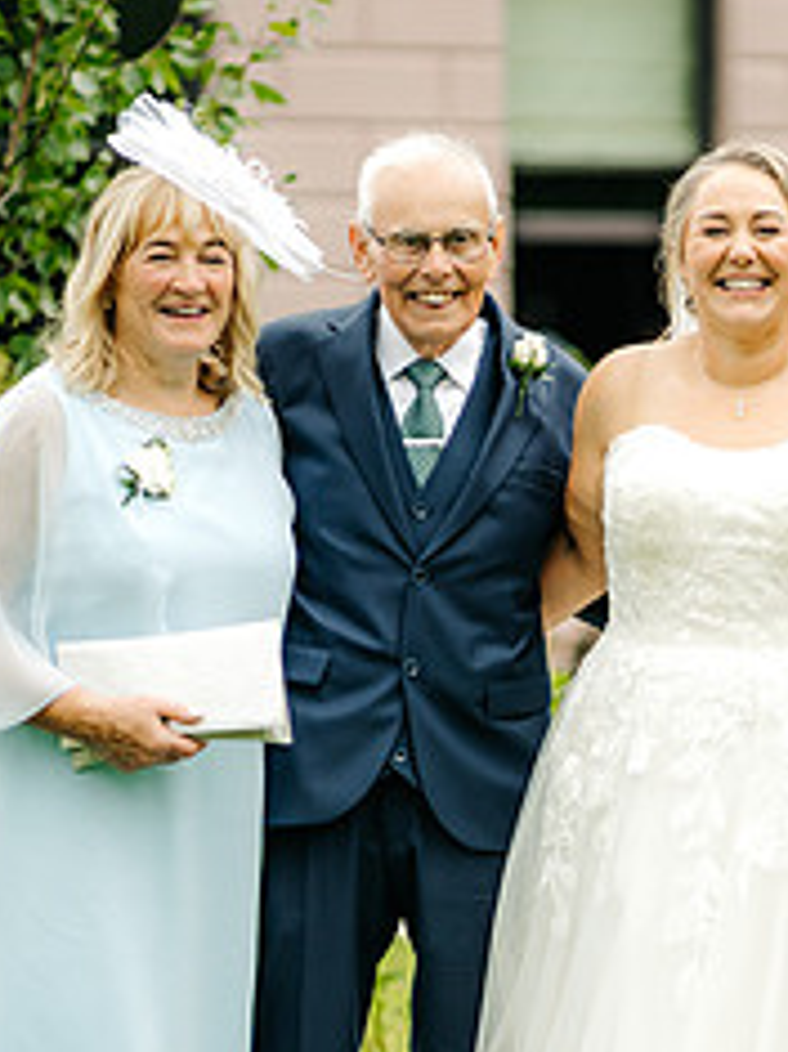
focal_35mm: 212
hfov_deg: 7.0
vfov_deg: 9.3
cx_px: 810
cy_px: 638
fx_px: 6440
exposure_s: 1/800
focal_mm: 85
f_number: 2
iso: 100
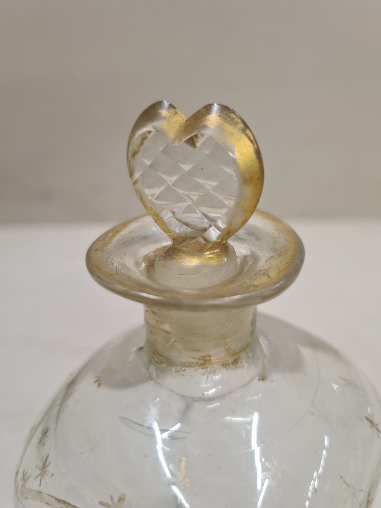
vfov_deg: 67.3
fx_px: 382
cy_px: 254
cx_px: 190
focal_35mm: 26
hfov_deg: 53.1
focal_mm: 5.4
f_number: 1.8
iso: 100
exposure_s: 1/50
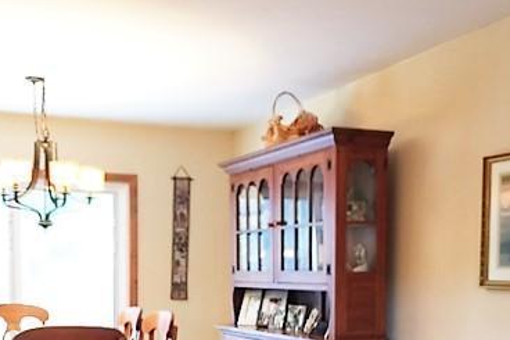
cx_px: 231
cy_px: 327
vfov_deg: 24.9
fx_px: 736
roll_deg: -0.7
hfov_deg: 38.2
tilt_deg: -3.7
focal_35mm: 52
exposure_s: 1/15
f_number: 2.2
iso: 100
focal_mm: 4.15
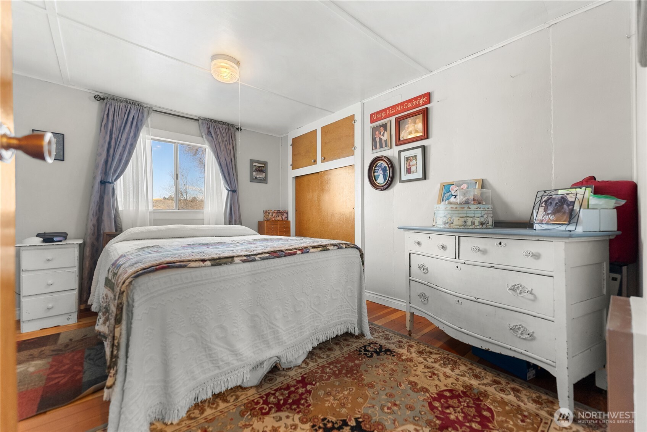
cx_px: 324
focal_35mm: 14
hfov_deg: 104.2
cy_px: 216
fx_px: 252
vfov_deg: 81.3
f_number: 2.8
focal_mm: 14
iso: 400
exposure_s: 1/25
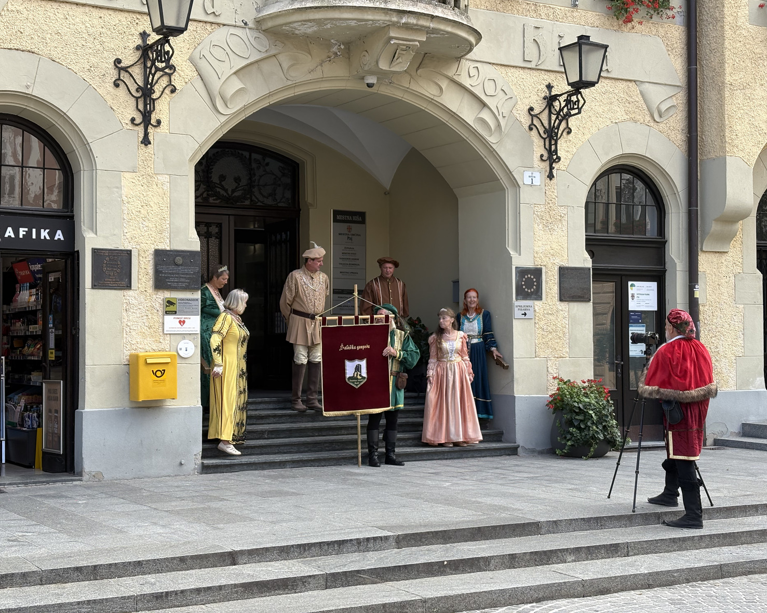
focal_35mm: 55
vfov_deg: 27.6
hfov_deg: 34.2
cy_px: 302
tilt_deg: +2.5
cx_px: 382
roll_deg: +0.6
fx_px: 1248
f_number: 1.6
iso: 50
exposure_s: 1/732
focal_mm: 5.96
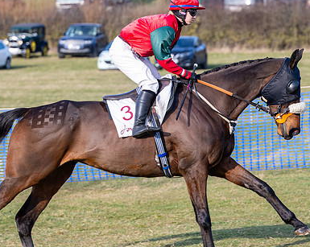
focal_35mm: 242
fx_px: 2217
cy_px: 132
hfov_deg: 8.0
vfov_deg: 6.4
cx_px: 141
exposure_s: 1/1000
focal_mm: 96
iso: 125
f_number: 2.8
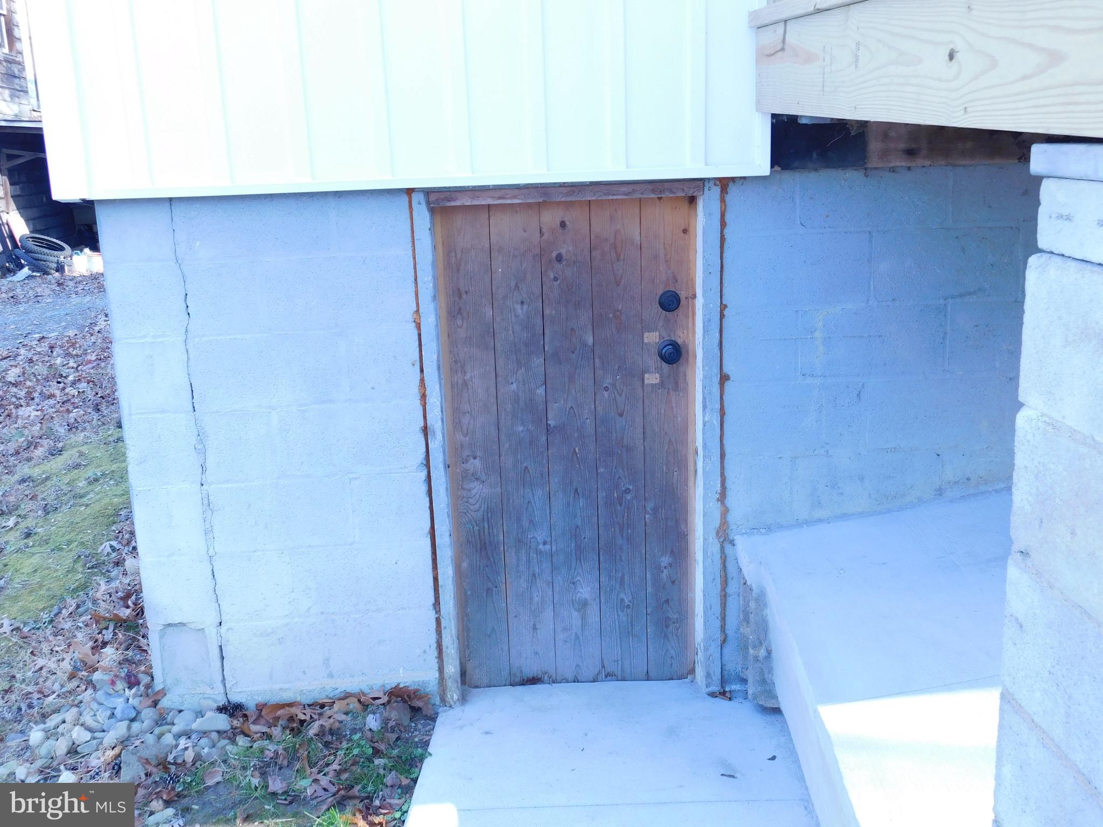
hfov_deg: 51.4
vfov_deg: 39.7
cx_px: 552
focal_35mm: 36
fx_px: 1147
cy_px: 414
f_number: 3.5
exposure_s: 1/60
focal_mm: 6.3
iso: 125
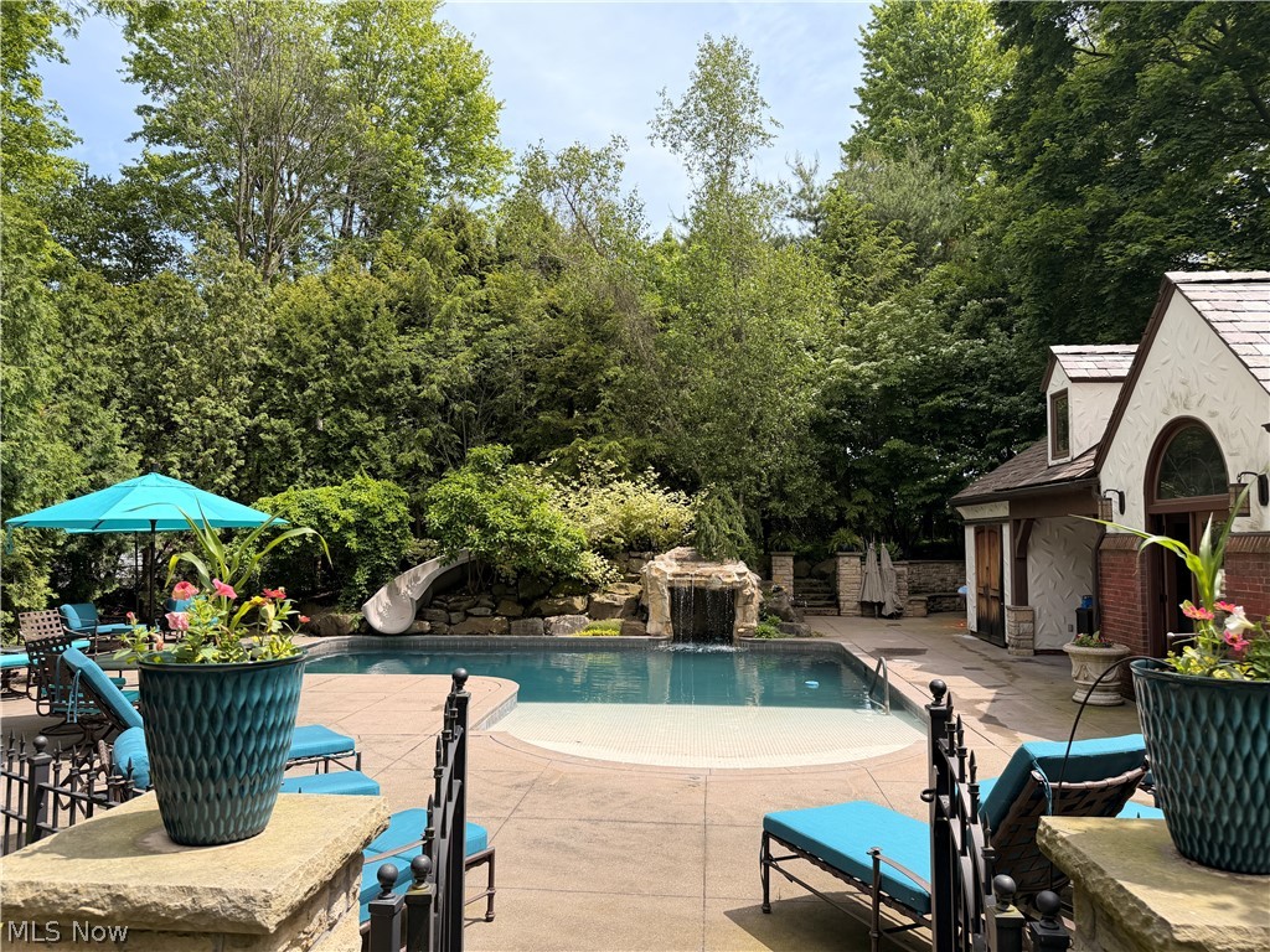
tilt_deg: +3.7
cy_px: 476
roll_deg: +0.0
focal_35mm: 24
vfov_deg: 56.8
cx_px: 635
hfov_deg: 71.6
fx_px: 881
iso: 100
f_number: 1.78
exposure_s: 1/2445
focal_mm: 6.76
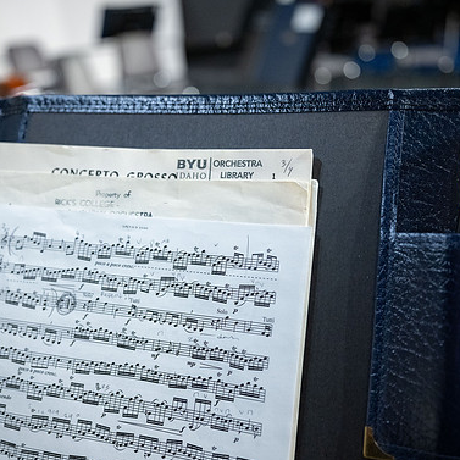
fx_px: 541
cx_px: 233
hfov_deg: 46.0
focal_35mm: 36
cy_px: 234
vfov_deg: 46.0
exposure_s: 1/400
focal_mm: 27.5
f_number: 2.8
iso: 1600
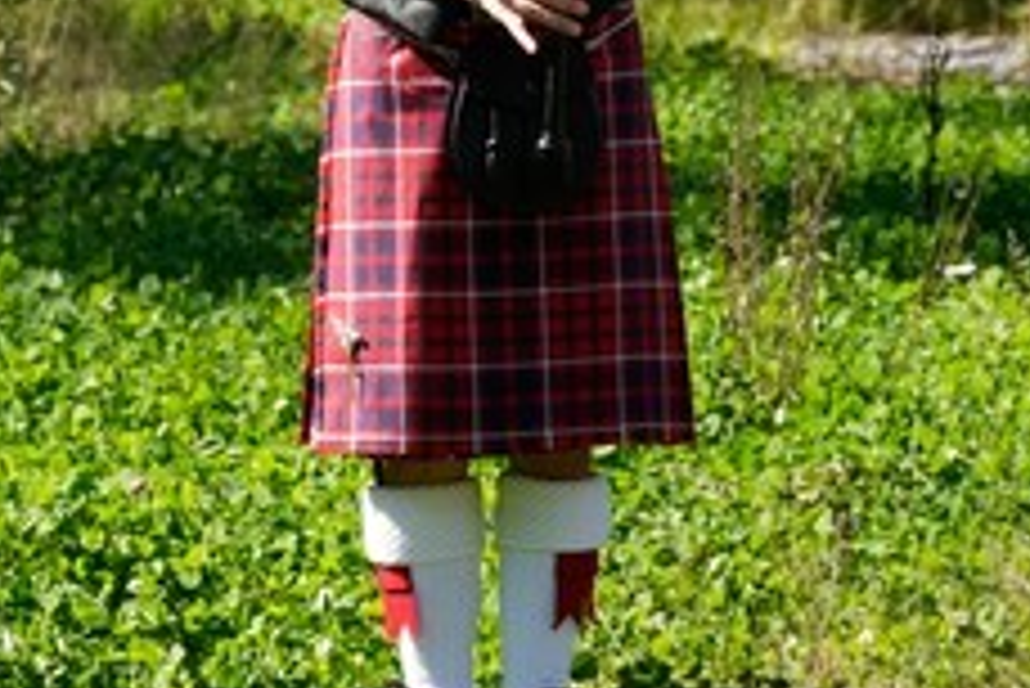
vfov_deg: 3.5
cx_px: -103
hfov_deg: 5.2
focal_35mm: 396
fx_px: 11337
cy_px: -121
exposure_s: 1/640
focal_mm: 151
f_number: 10
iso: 1000
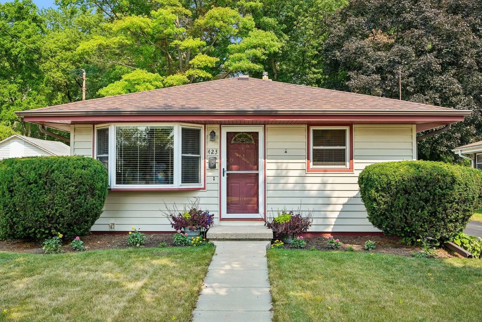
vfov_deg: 38.4
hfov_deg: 55.1
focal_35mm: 34
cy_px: 161
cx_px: 241
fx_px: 462
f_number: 8
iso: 100
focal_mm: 34.5
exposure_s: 1/100
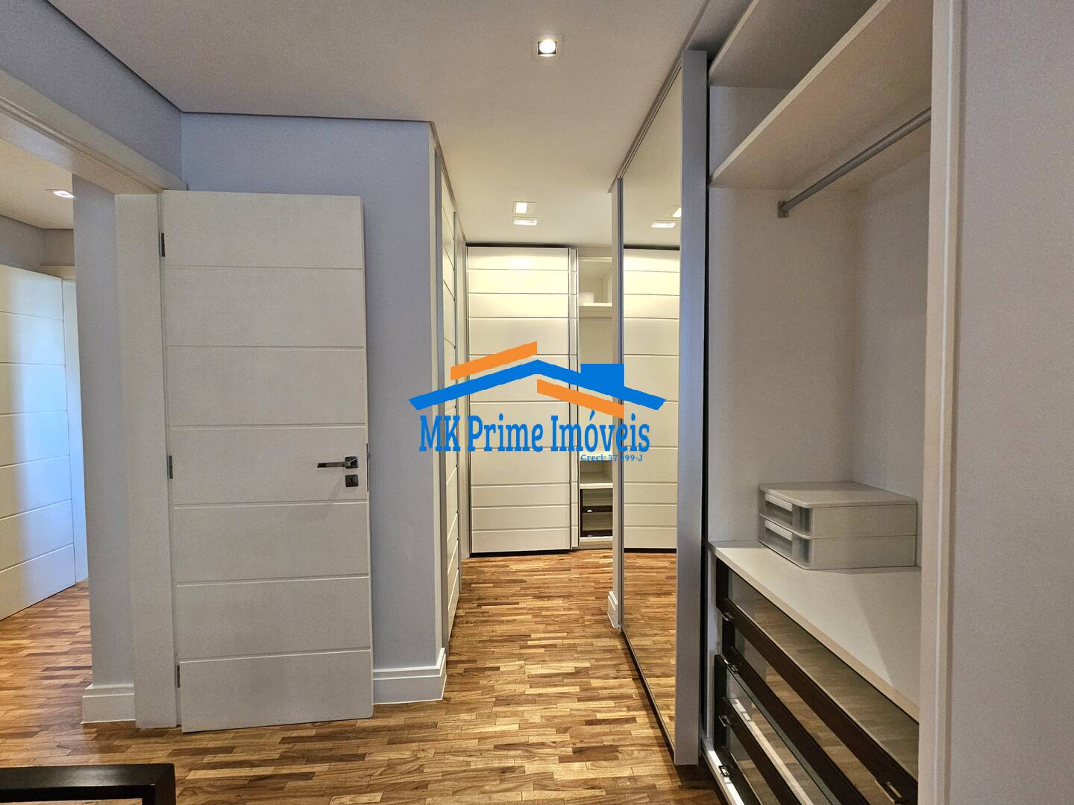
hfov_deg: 106.2
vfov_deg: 89.9
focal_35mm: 13
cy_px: 402
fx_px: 403
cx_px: 537
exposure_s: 1/60.2
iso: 250
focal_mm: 2.2
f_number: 2.2
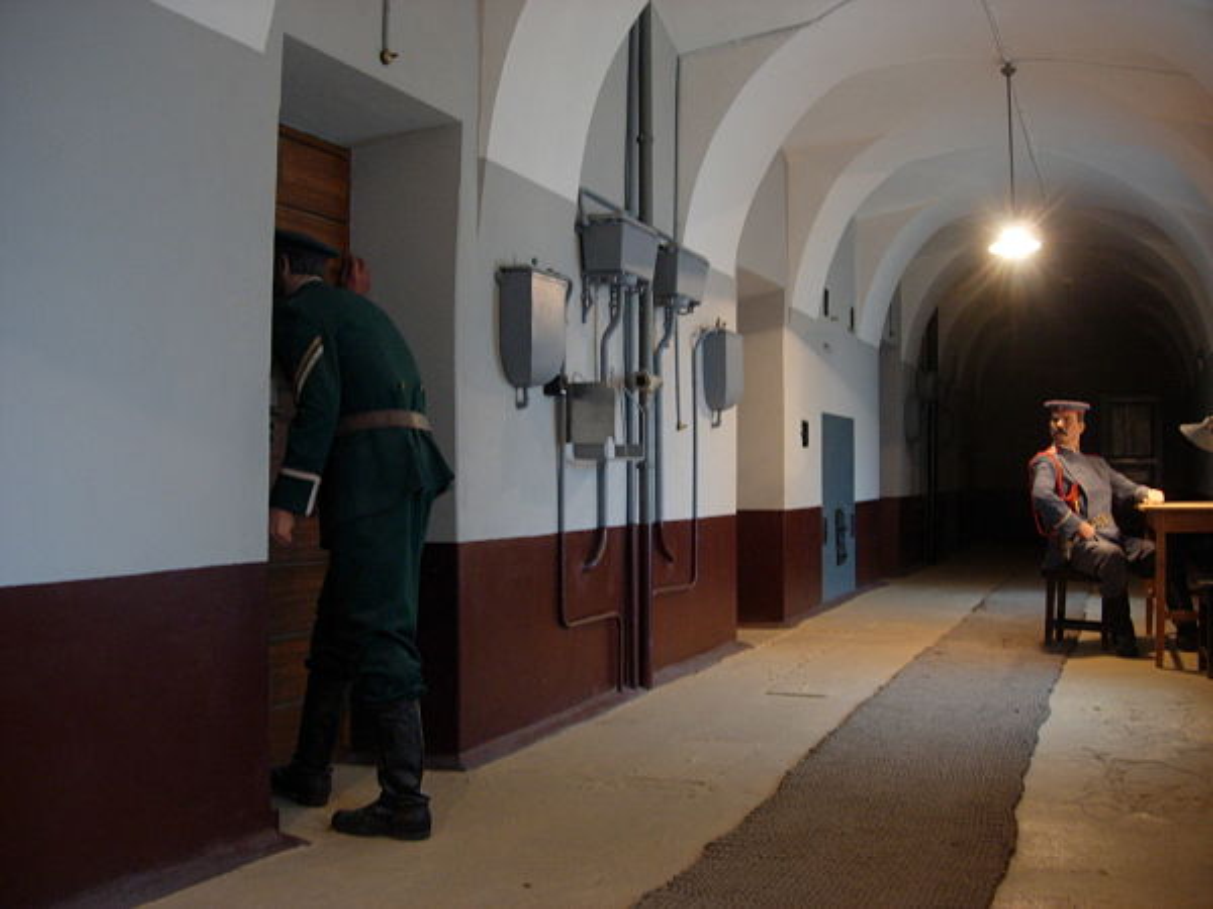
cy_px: 454
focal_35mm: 38
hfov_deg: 49.0
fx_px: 1332
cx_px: 606
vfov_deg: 37.7
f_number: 2.8
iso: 154
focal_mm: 7.8
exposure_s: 1/4
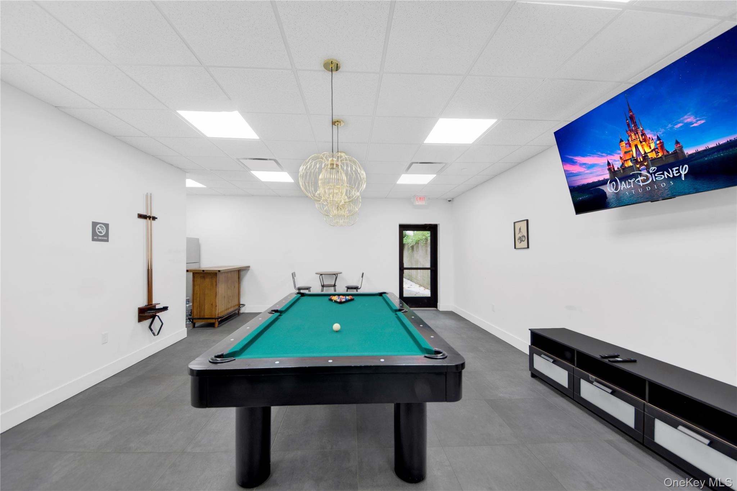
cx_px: 368
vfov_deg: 90.0
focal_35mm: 12
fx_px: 246
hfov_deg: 112.6
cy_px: 246
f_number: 8
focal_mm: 8
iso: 100
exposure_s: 1/1.67
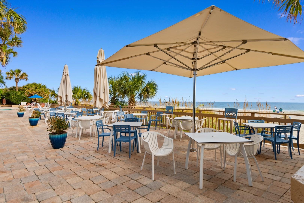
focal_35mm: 19
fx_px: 160
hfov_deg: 86.9
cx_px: 152
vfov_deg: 64.6
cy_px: 102
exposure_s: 1/200
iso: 100
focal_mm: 13
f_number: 5.6
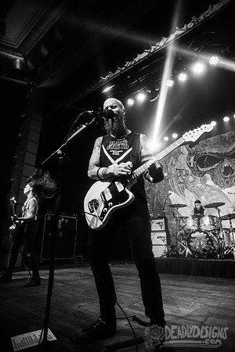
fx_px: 196
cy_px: 176
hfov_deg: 61.9
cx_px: 118
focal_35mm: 20
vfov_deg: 84.0
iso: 3200
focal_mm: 20
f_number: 3.2
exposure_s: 1/500
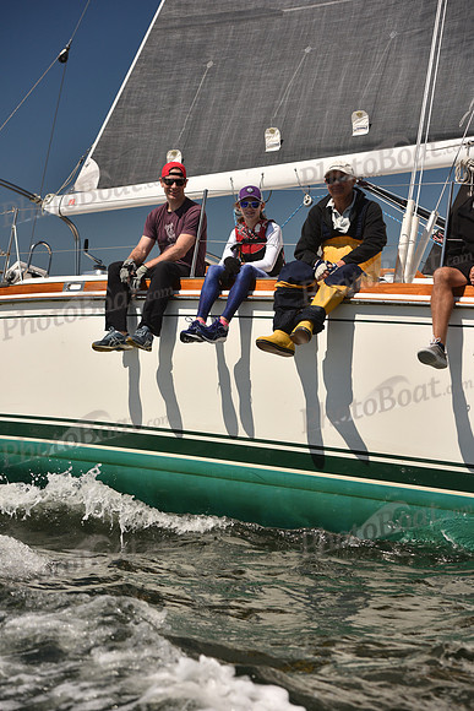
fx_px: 1382
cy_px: 356
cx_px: 237
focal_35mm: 70
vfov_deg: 28.8
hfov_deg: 19.5
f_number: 5
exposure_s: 1/1250
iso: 250
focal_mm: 70
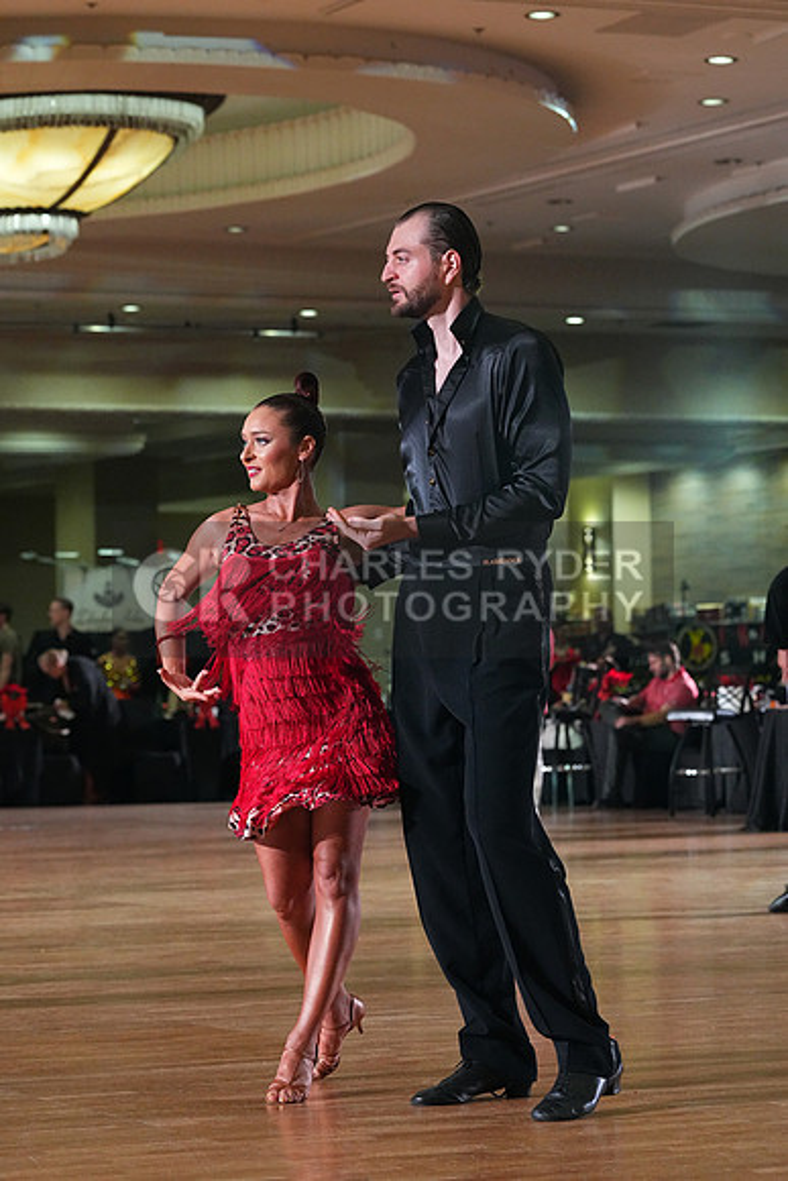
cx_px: 394
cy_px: 590
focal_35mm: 115
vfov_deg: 17.8
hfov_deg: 11.9
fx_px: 3773
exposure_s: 1/400
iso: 8000
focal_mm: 115
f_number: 5.6
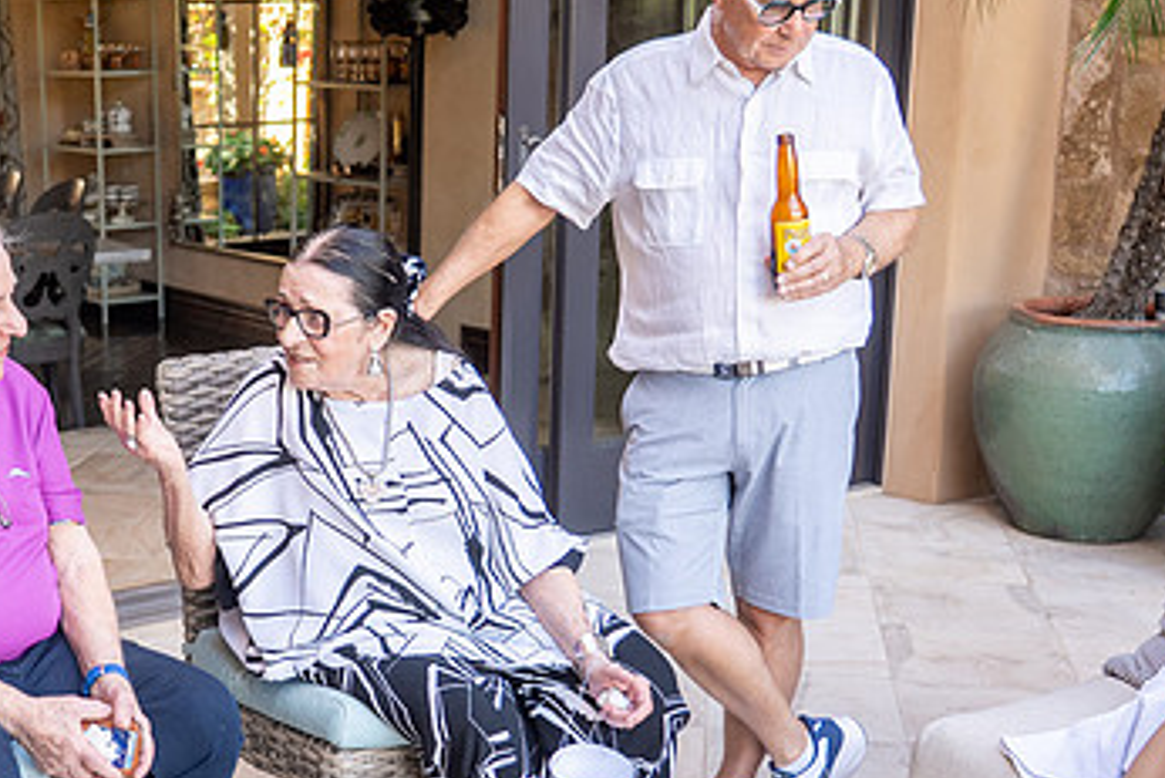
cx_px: 226
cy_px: 450
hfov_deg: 34.0
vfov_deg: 23.8
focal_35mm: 57
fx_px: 1845
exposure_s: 1/200
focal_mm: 34
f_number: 4
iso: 500
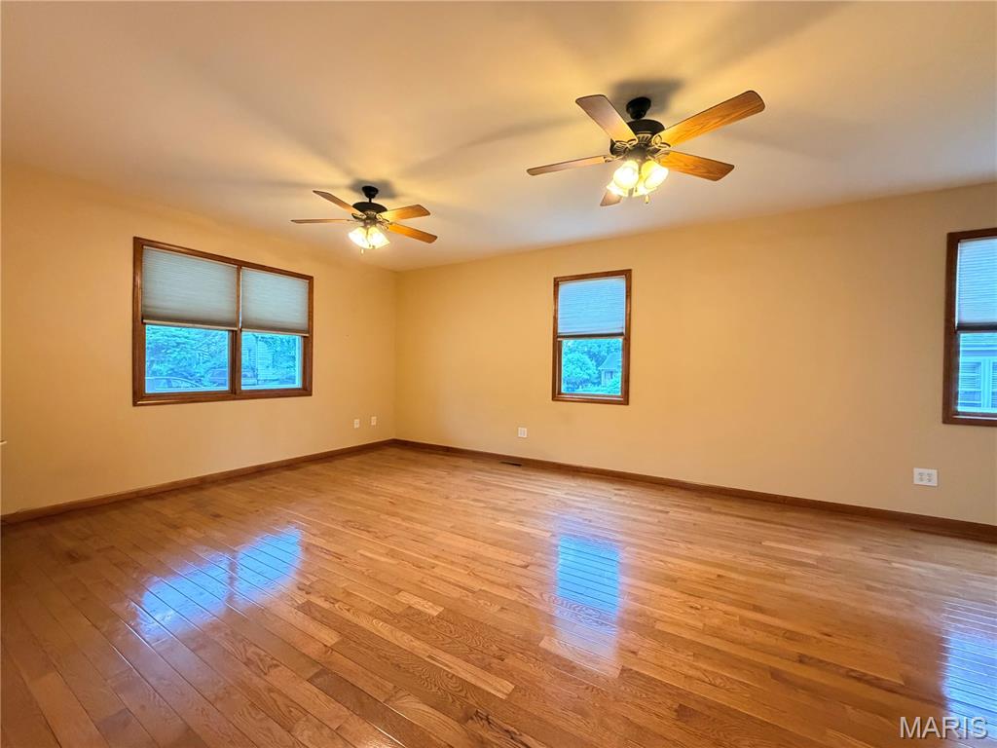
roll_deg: -0.7
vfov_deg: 85.7
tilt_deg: -0.9
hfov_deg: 102.1
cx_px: 498
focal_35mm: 14
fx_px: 403
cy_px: 374
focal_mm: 2.22
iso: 640
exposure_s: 1/60
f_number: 2.2
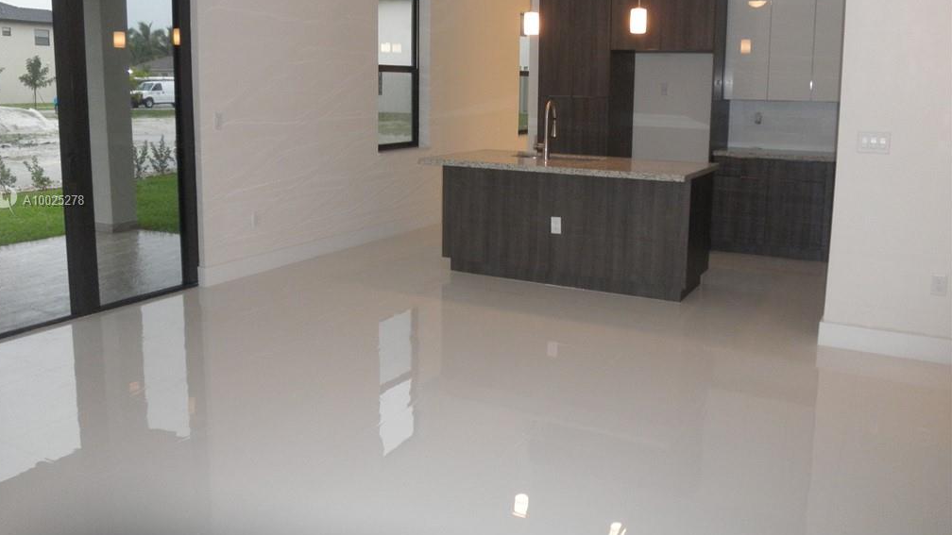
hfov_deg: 62.6
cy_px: 201
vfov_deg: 37.6
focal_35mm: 31
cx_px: 469
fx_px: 783
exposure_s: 1/30
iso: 200
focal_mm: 5
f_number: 3
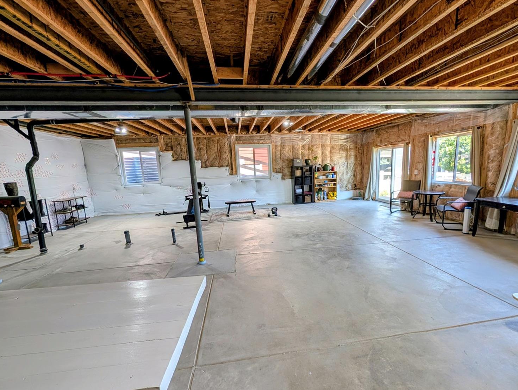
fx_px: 195
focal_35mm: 13
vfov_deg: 90.0
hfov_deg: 106.0
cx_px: 272
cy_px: 204
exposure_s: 1/116
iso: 54
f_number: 1.7
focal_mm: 2.02
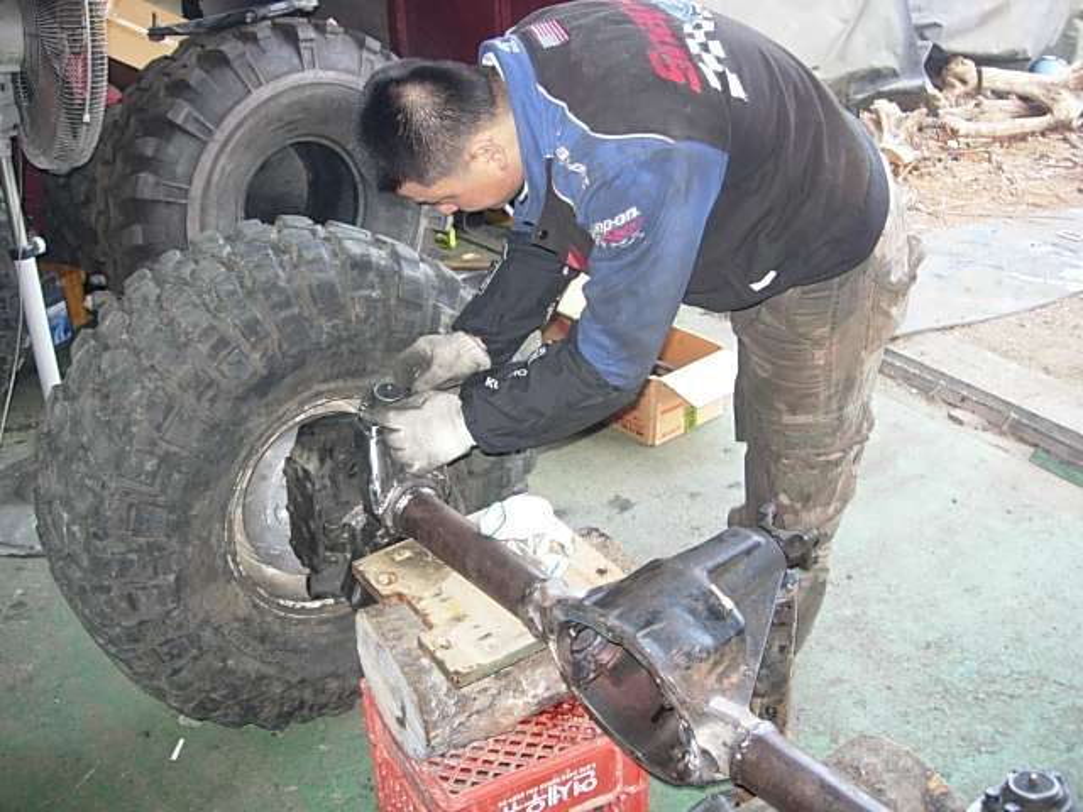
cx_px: 542
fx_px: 1189
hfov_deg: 49.0
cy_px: 406
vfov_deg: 37.7
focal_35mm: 38
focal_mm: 7.8
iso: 89
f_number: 2.8
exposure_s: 1/35.9
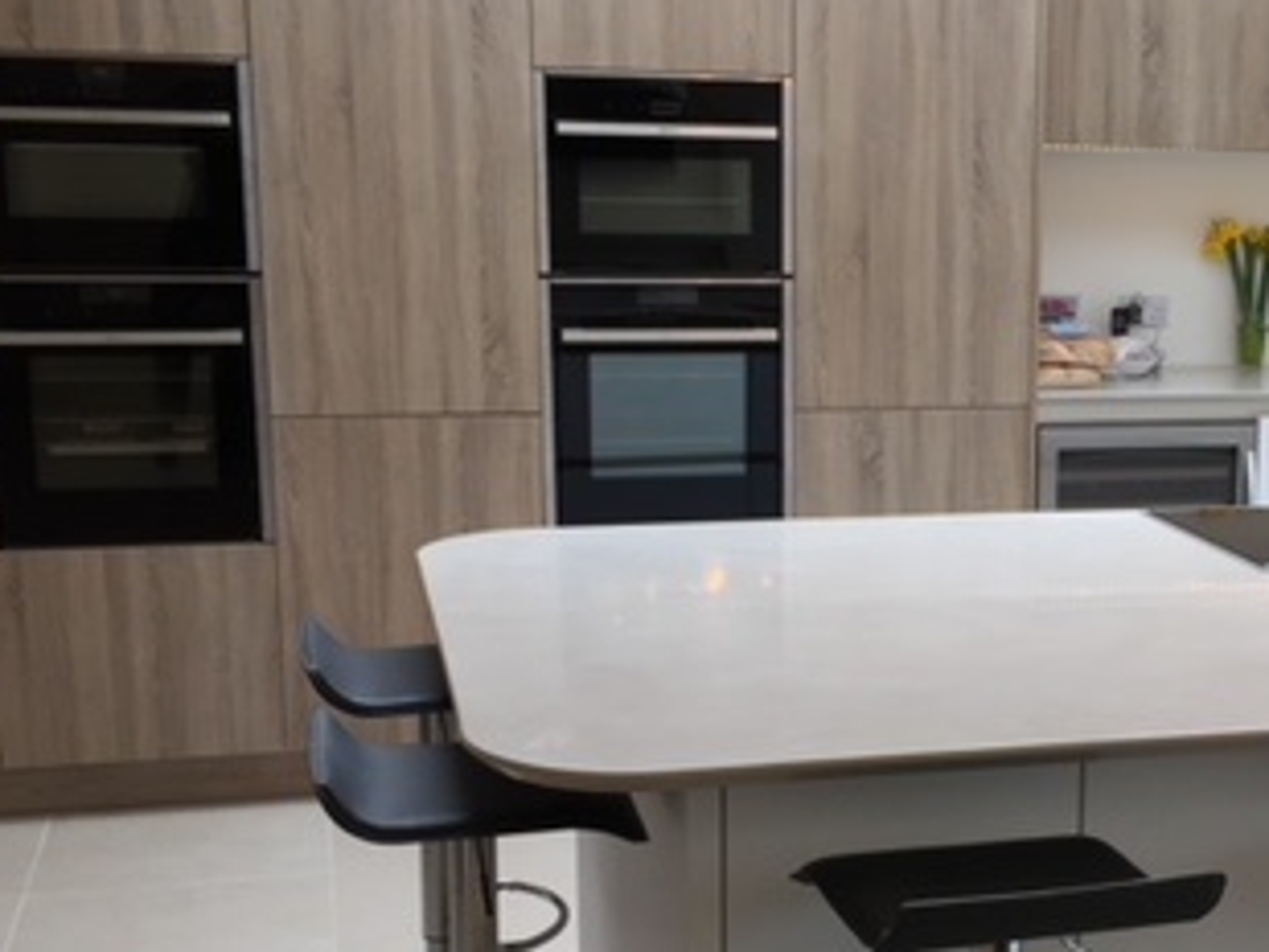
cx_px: 994
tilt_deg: -12.8
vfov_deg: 24.3
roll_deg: -1.0
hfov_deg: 31.4
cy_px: 611
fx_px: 2200
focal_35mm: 60
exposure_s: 1/100
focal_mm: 4.15
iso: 40
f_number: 2.2
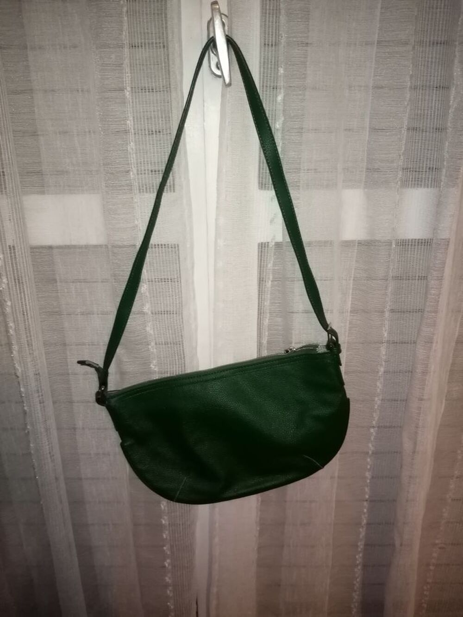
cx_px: 232
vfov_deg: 67.3
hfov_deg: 53.1
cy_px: 308
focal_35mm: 26
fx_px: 464
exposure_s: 1/25
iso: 458
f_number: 1.8
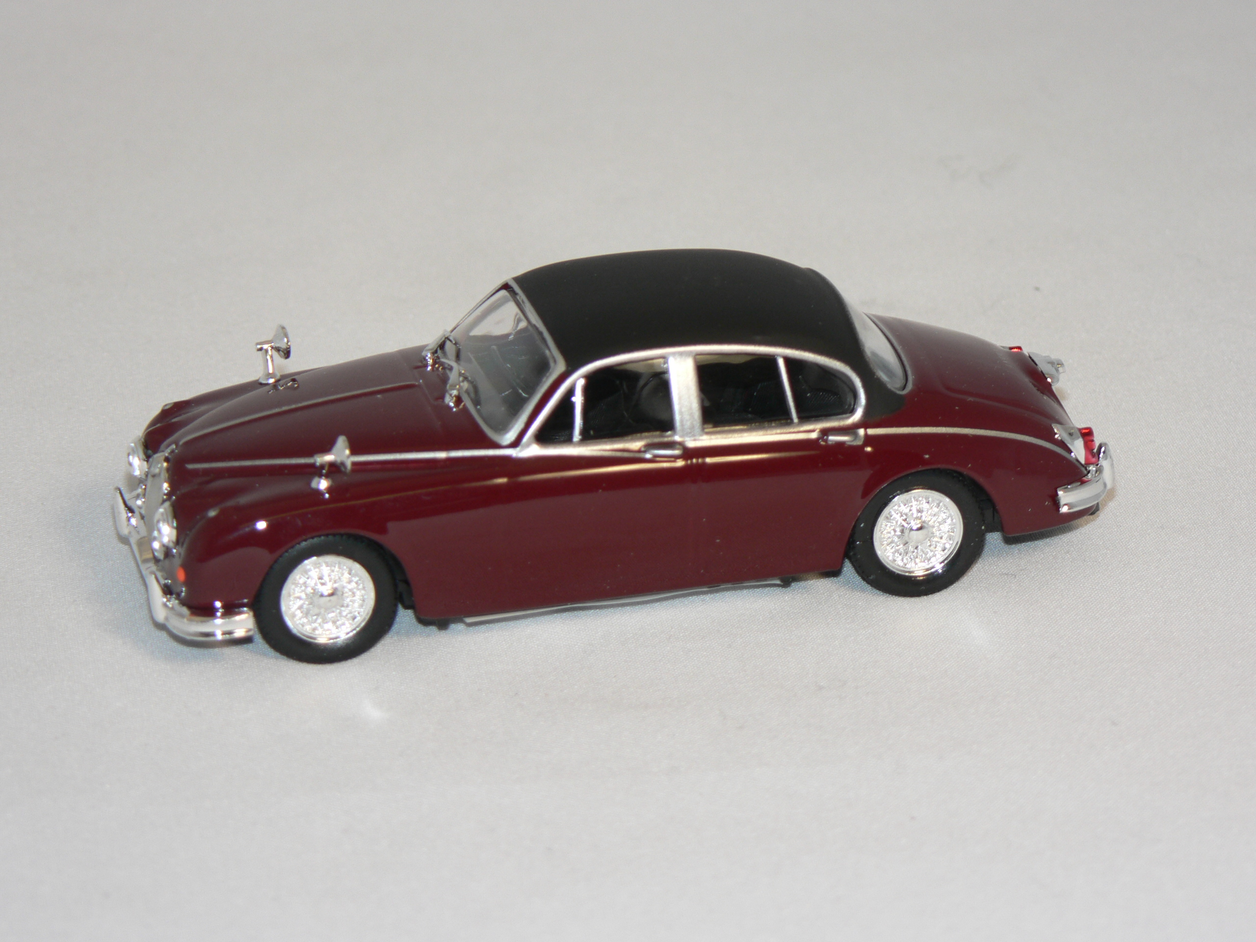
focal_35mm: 144
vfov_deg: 10.3
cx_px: 628
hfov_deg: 13.7
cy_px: 471
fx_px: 5225
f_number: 3.3
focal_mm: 24.1
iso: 80
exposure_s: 1/60
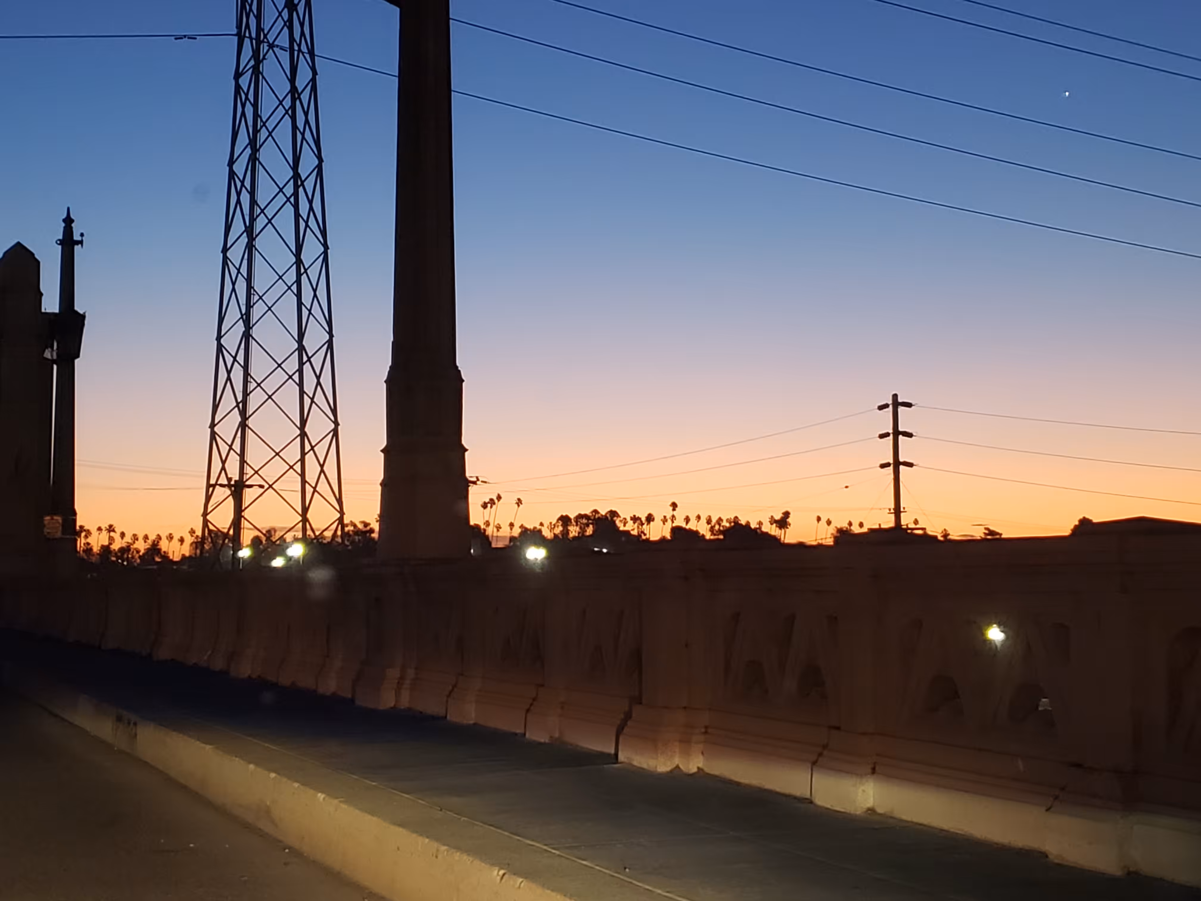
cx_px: 600
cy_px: 450
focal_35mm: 26
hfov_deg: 67.3
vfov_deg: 53.1
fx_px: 902
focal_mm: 4.3
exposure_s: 1/28
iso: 250
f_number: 1.5
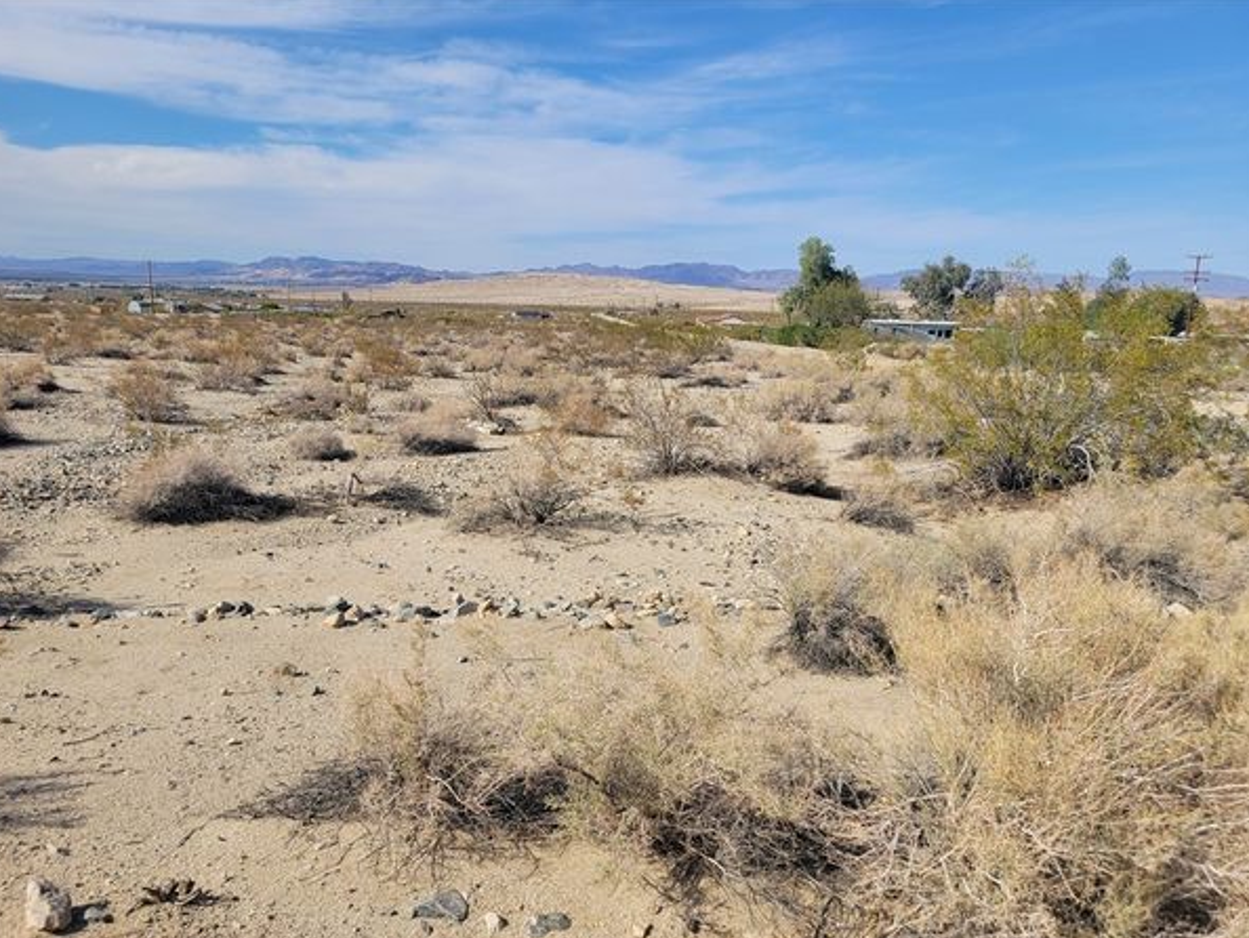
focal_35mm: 28
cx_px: 591
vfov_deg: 49.7
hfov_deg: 63.4
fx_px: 1011
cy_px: 501
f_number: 1.8
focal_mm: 5.4
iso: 40
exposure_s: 1/3109
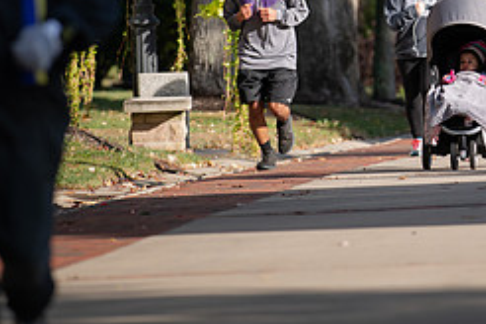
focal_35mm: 706
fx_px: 9530
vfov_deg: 1.9
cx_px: 510
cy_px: -19
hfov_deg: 2.9
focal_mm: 300
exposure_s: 1/640
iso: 200
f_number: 5
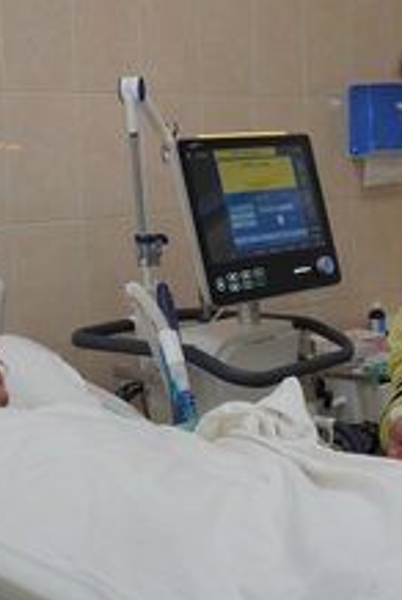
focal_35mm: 66
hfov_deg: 20.6
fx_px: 1102
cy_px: 296
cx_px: 270
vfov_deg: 30.5
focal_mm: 24
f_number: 4
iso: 500
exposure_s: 1/160
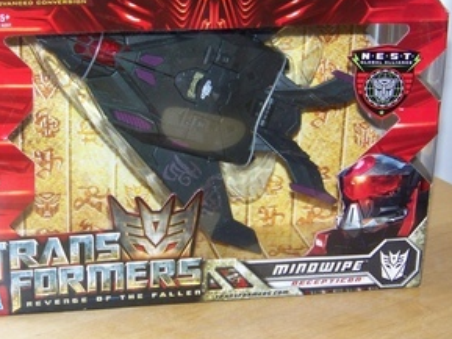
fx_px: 1267
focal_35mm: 97
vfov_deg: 15.2
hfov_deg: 20.2
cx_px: 203
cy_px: 142
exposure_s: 1/30
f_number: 3.2
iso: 200
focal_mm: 13.2
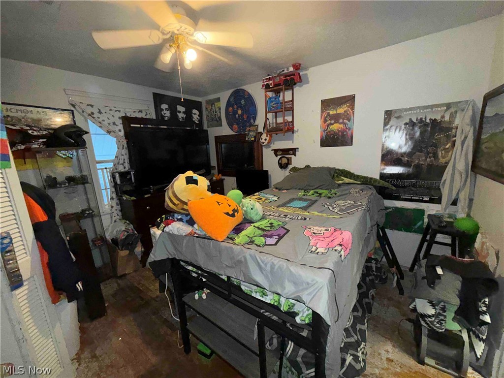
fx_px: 204
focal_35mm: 14
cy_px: 189
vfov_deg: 85.7
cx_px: 252
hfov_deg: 102.1
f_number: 2.2
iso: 320
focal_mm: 2.22
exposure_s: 1/60
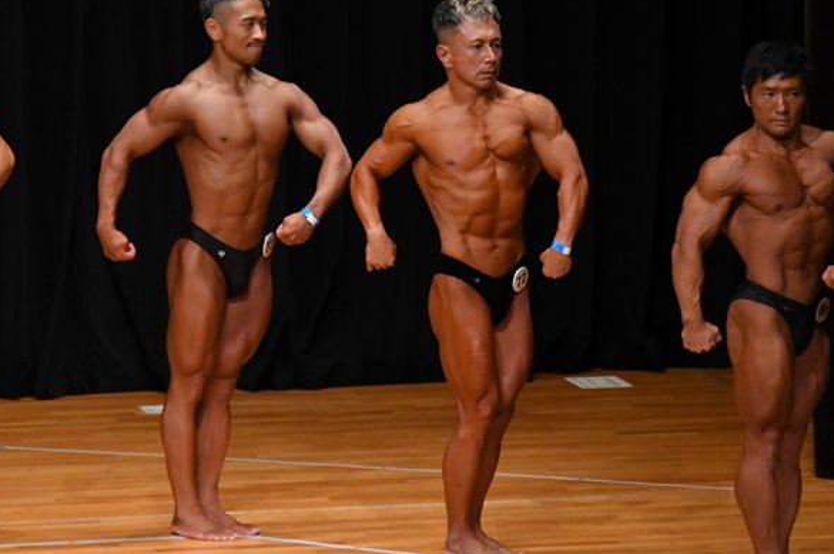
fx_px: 7824
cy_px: 289
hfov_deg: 6.1
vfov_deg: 4.1
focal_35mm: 338
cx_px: 447
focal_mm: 170
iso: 3200
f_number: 5.6
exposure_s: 1/400
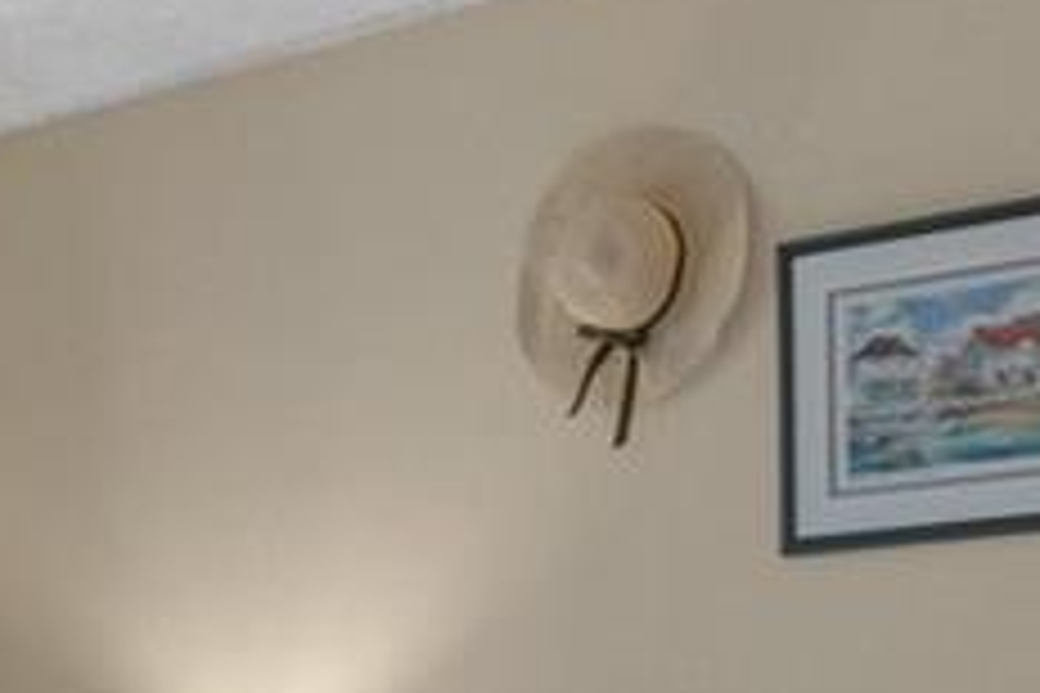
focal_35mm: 97
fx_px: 2802
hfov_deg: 20.3
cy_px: 927
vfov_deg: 13.5
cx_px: -41
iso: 1600
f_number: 11
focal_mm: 14
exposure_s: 1/400
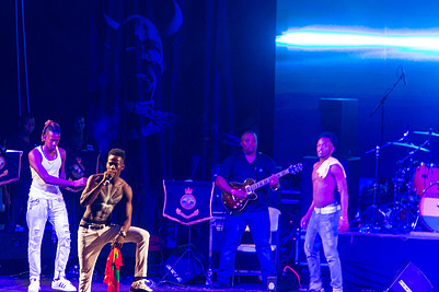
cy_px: 152
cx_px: 141
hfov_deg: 4.6
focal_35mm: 448
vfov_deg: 3.1
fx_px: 5461
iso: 2500
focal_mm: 310
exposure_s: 1/60
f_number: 5.6
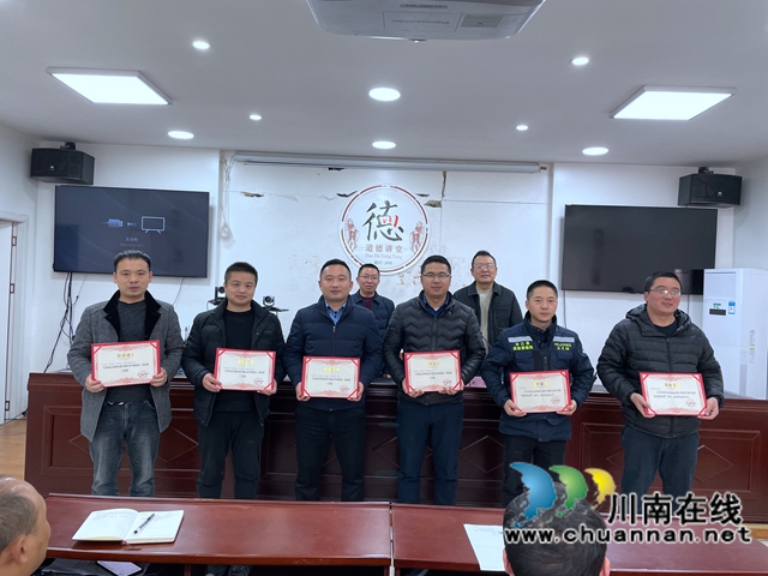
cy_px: 288
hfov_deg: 67.3
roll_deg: -1.6
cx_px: 384
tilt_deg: +1.1
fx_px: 577
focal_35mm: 26
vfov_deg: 53.1
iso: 125
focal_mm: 4.2
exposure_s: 1/100
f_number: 1.6
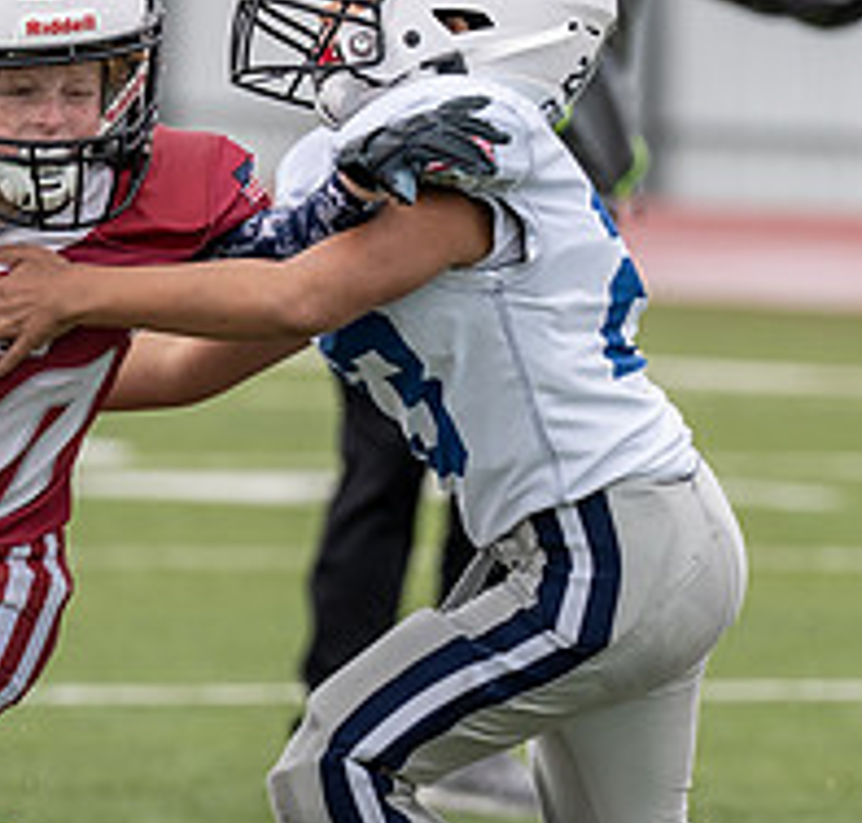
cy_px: 518
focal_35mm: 611
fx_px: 16825
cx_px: 92
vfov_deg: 2.8
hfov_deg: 2.9
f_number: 3.5
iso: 250
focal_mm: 170
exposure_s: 1/1250
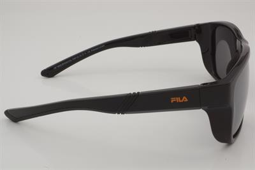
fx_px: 425
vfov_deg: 22.6
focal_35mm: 60
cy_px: 85
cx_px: 128
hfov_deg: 33.4
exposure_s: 1/3
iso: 100
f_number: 32
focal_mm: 40
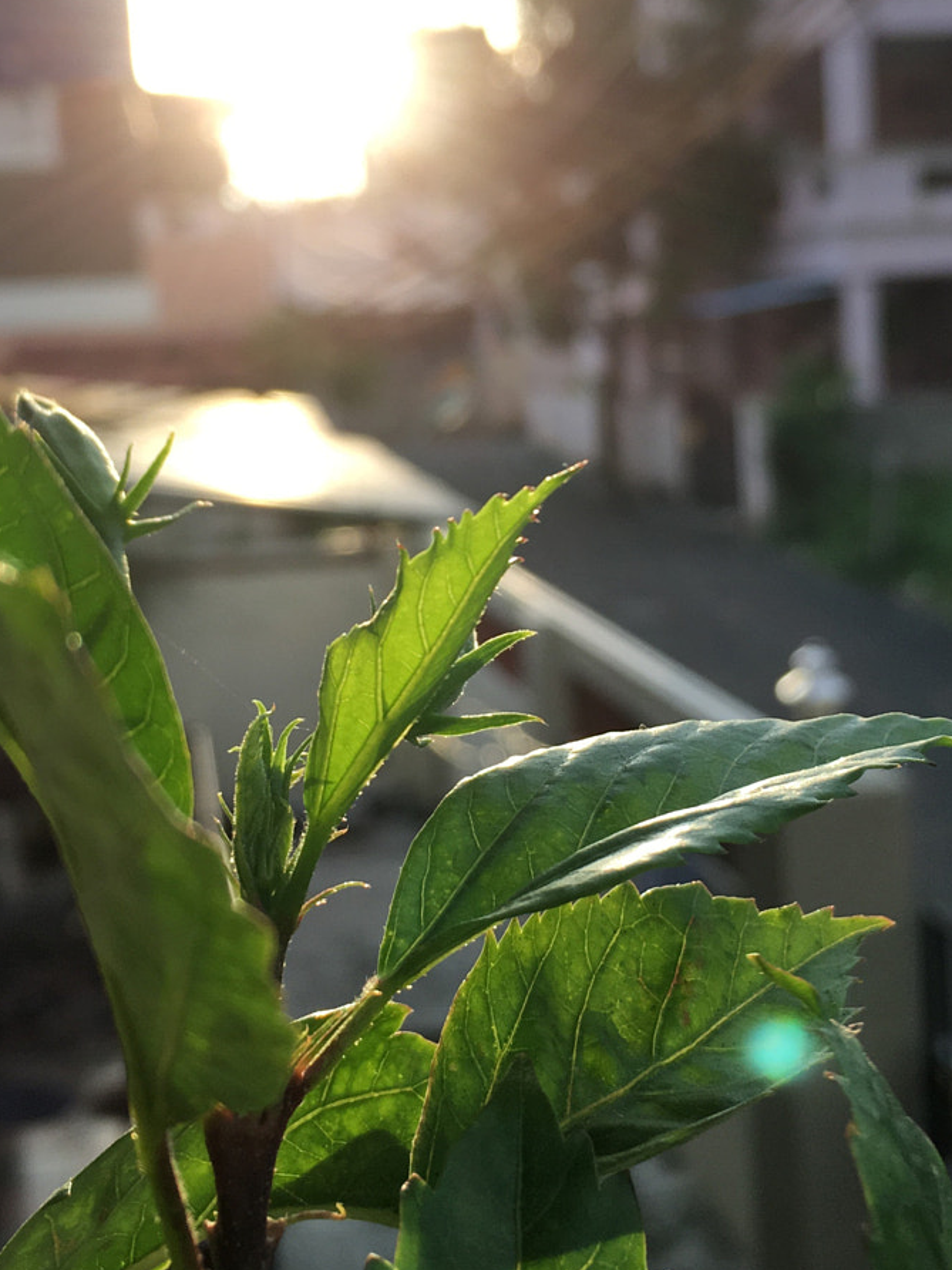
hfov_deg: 28.0
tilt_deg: -7.8
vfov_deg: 36.8
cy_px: 548
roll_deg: +2.7
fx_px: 1907
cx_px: 538
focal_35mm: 52
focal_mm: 4.15
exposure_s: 1/50
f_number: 2.2
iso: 25
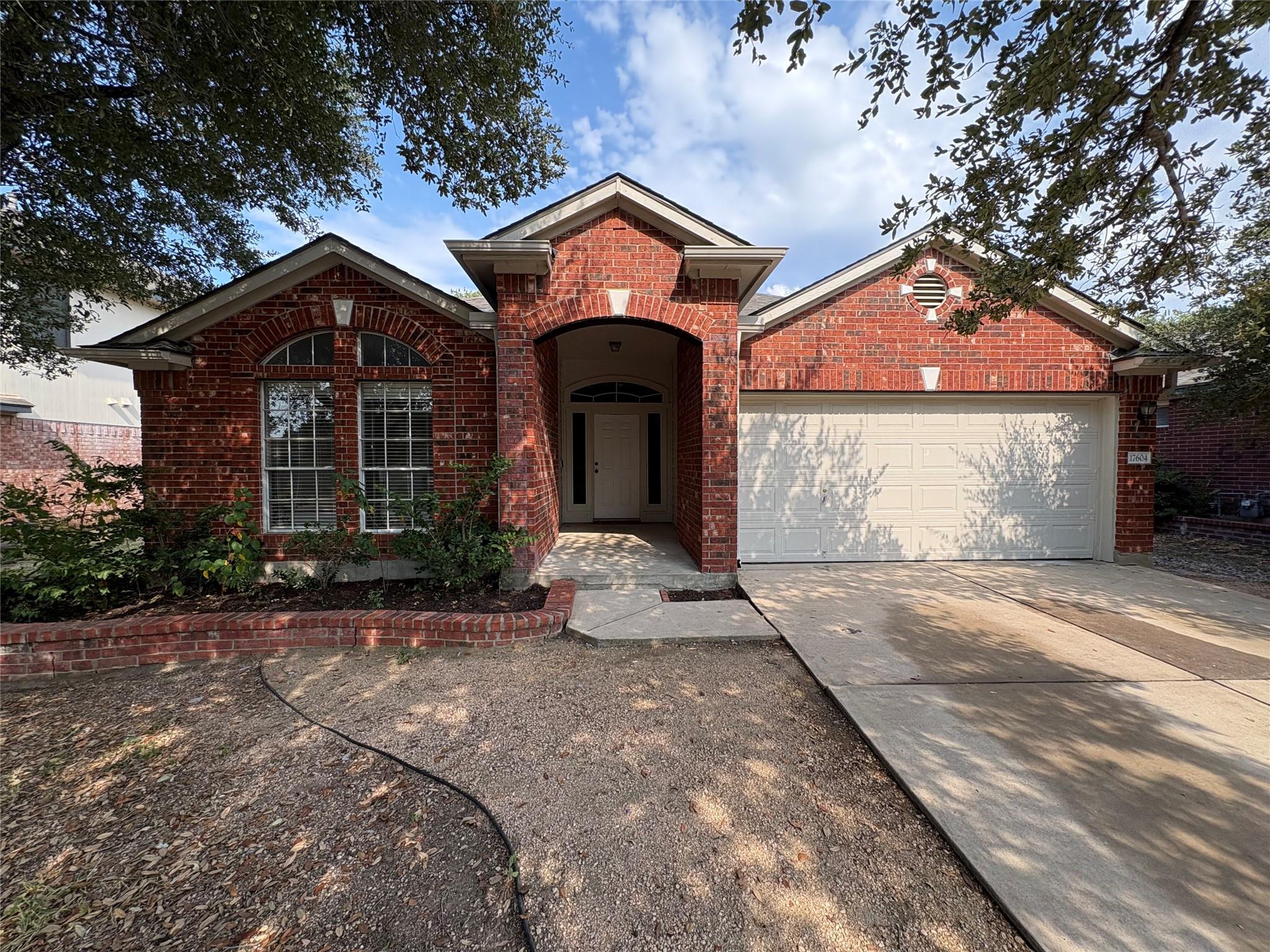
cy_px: 476
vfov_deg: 85.7
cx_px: 635
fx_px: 514
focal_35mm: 14
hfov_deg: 102.1
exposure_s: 1/591
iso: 64
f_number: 2.2
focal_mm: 2.22
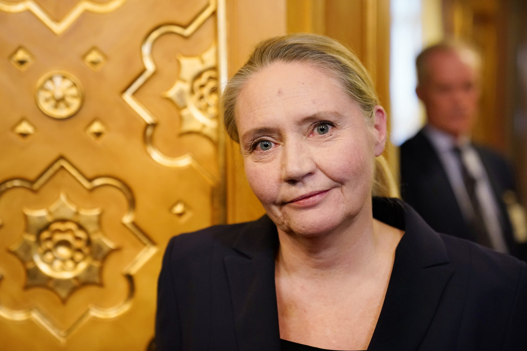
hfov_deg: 28.8
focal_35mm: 70
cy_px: 176
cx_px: 264
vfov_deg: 19.5
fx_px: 1025
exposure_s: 1/200
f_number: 2.8
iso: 5000
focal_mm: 70
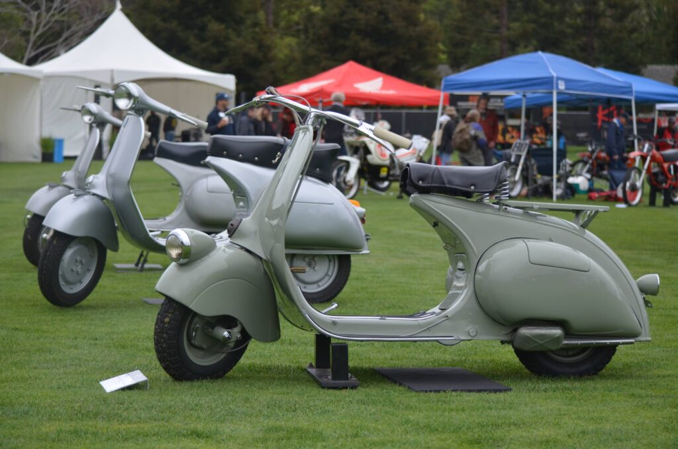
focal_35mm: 82
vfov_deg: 16.5
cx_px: 339
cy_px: 224
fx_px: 1550
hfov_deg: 24.7
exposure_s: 1/800
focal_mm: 55
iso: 200
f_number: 4.5
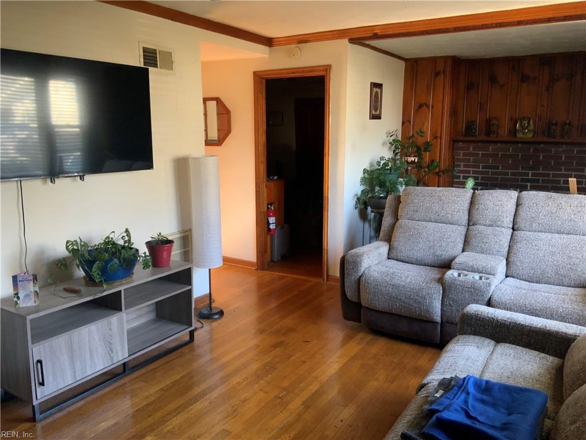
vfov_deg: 48.2
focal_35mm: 29
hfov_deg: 61.7
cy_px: 220
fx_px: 491
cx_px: 293
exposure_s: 1/60
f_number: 1.8
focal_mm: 3
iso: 200
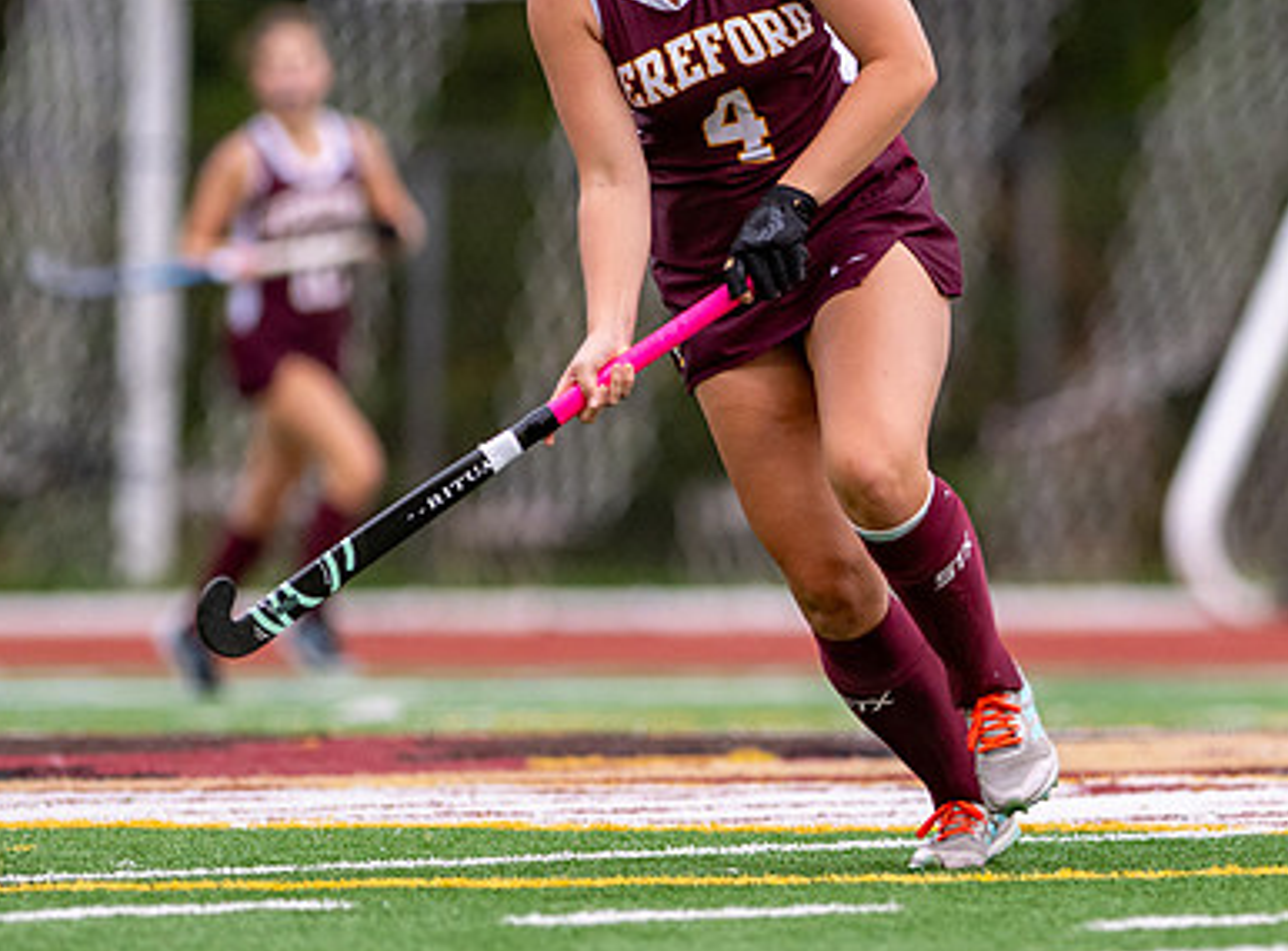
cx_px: 963
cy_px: 358
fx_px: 29379
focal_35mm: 794
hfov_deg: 2.5
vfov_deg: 1.9
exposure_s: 1/1000
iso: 560
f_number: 2.8
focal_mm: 300
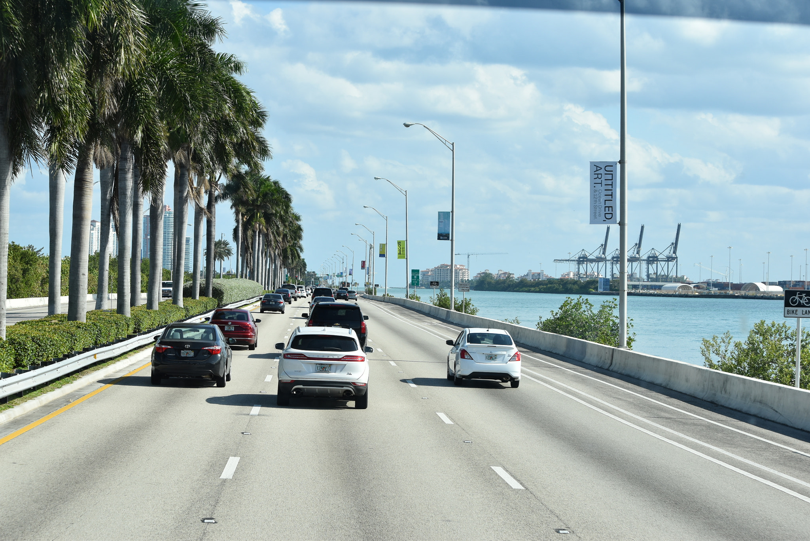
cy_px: 270
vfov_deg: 16.6
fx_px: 1857
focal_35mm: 82
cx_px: 405
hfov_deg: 24.6
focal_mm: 55
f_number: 10
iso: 200
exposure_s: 1/400
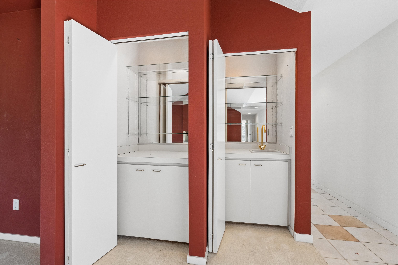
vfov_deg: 73.7
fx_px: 177
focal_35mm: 16
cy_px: 132
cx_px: 199
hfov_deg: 96.7
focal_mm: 16
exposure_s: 1/50
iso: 800
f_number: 10
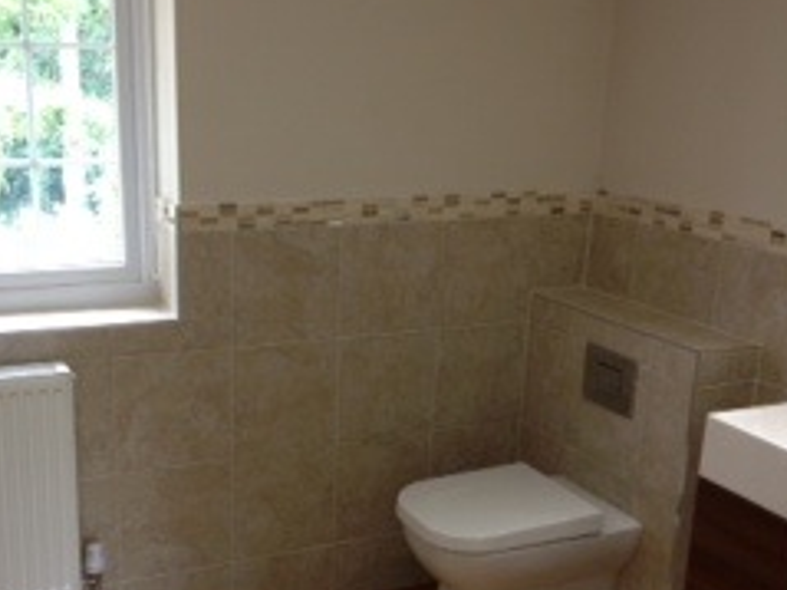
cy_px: 369
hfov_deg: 38.0
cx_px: 313
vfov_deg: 29.0
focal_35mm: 50
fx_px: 1136
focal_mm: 4.28
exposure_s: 1/24
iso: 64
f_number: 2.4
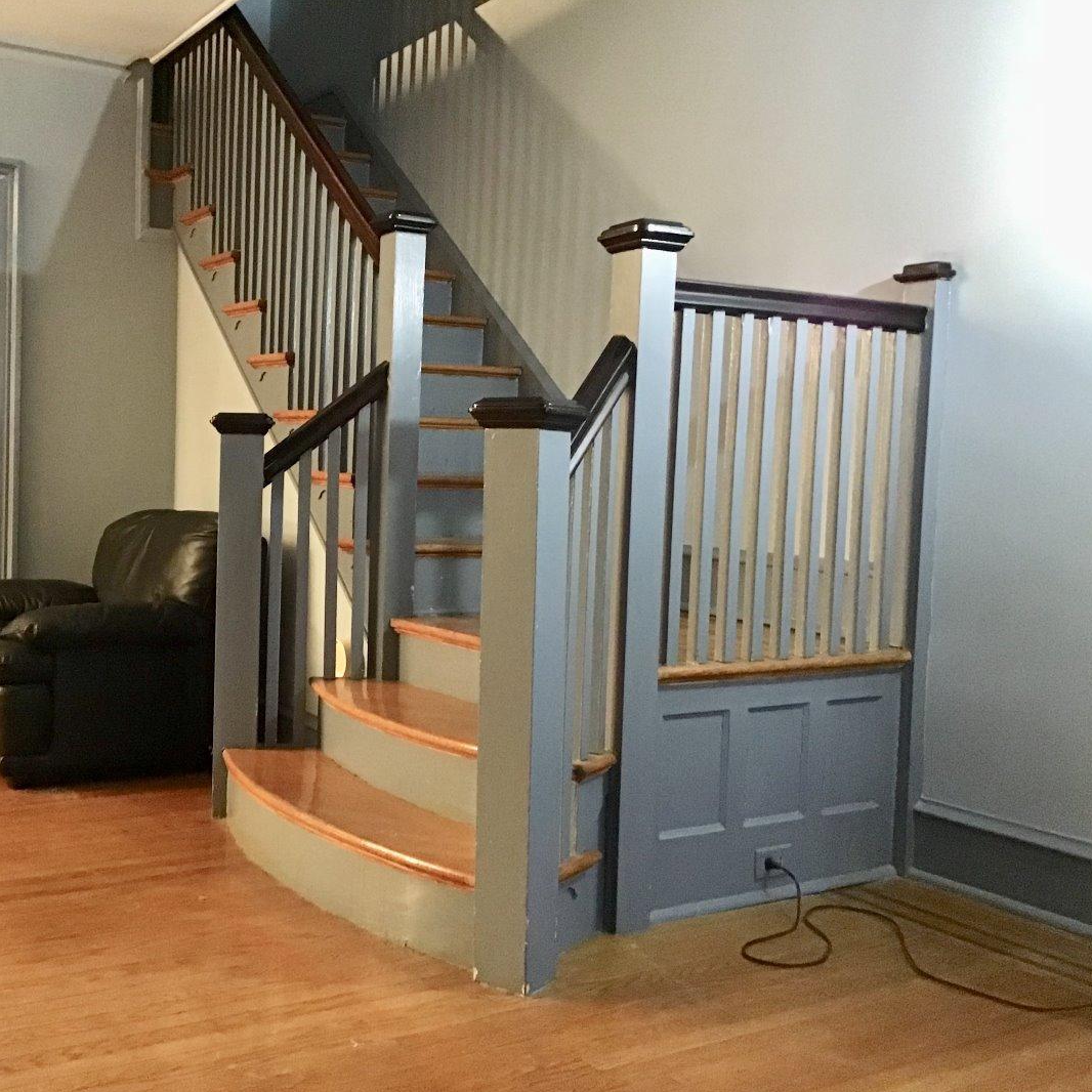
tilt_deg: -2.4
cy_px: 550
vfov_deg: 44.9
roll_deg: -2.5
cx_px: 392
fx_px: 1321
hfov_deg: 44.5
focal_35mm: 37
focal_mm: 3.3
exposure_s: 1/15
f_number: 2.4
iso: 500
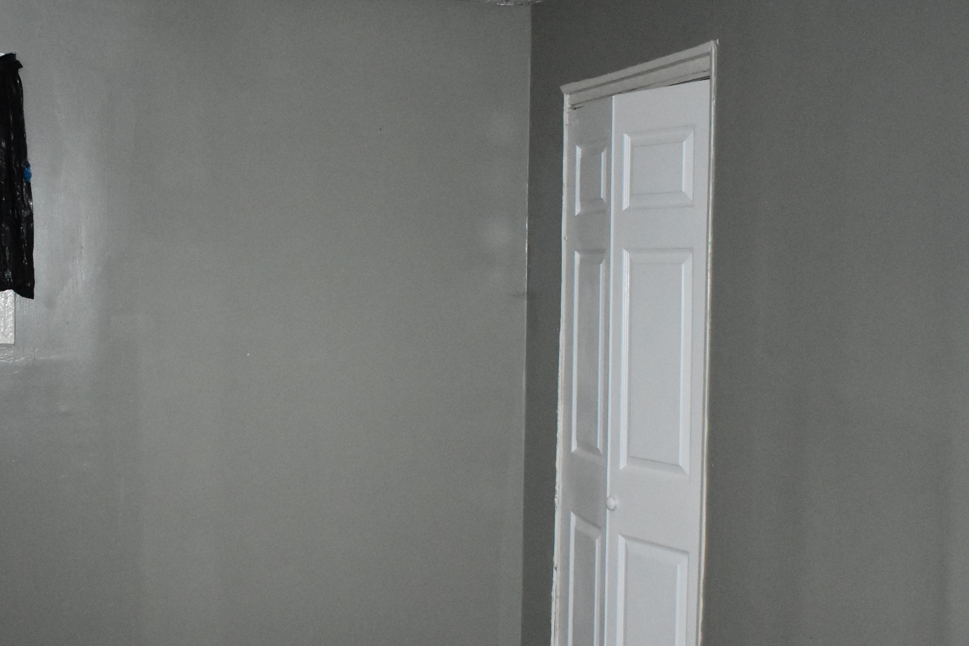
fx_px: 1447
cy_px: 361
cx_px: 321
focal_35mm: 54
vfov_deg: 25.1
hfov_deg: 36.6
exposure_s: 1/60
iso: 6400
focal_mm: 23
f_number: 3.8
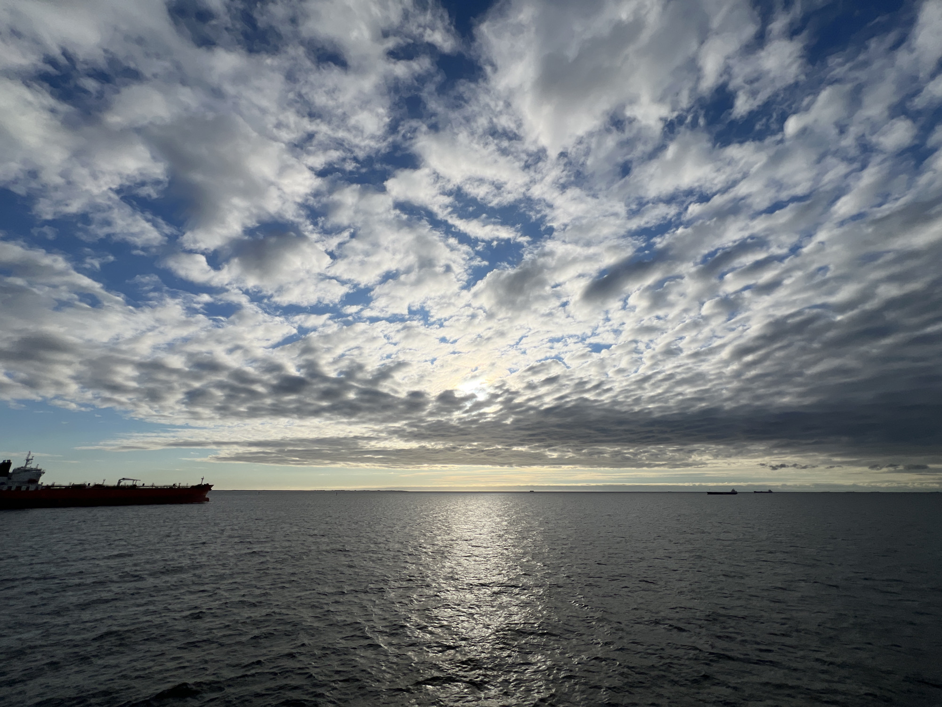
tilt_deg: +18.9
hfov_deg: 106.2
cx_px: 471
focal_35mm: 13
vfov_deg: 89.9
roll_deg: +0.0
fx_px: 354
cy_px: 354
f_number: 1.8
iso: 32
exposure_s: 1/6944
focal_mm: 1.57
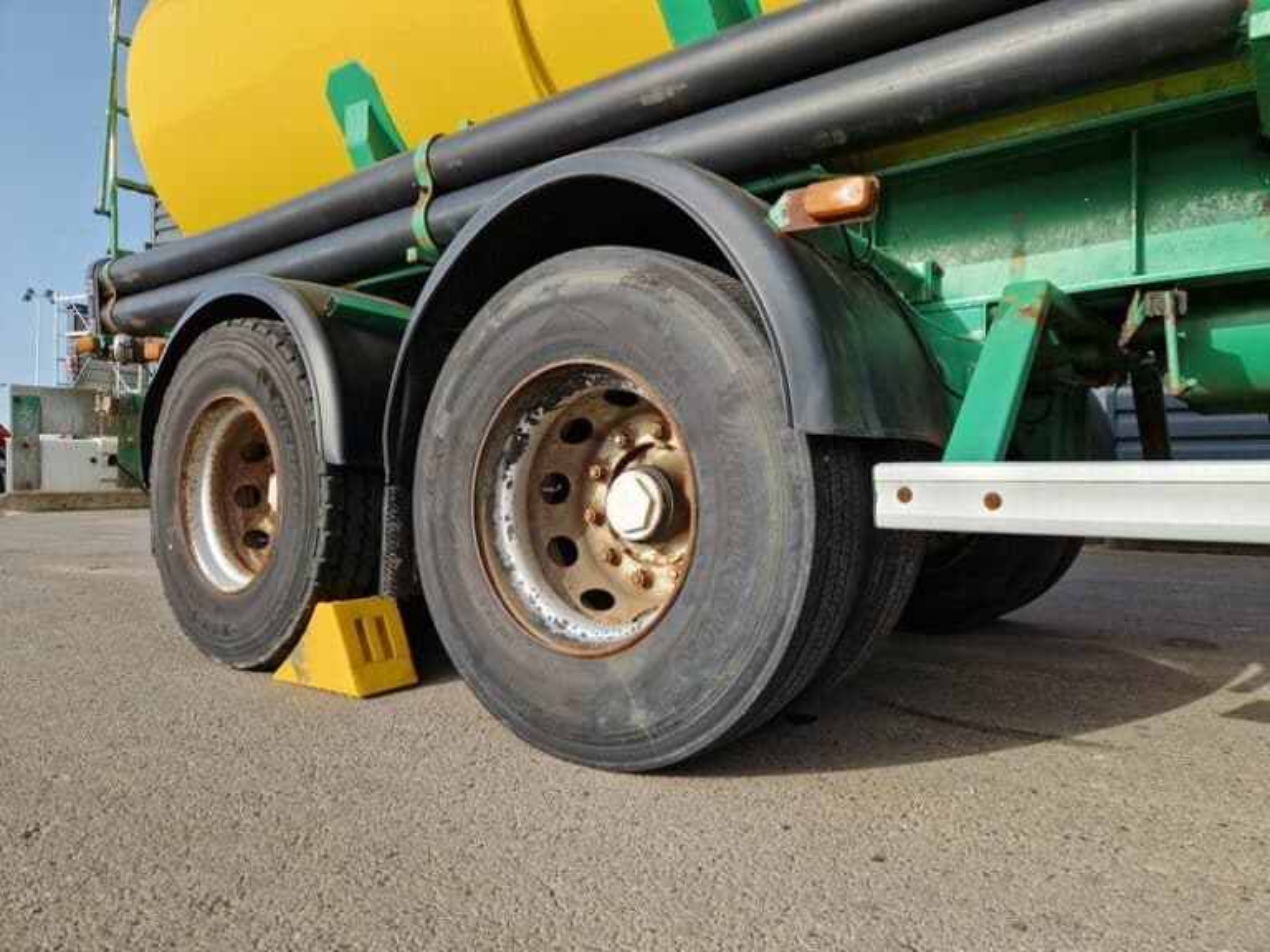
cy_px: 476
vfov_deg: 58.9
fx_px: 844
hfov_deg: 73.9
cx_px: 635
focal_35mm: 23
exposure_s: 1/926
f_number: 1.8
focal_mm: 5.4
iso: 50
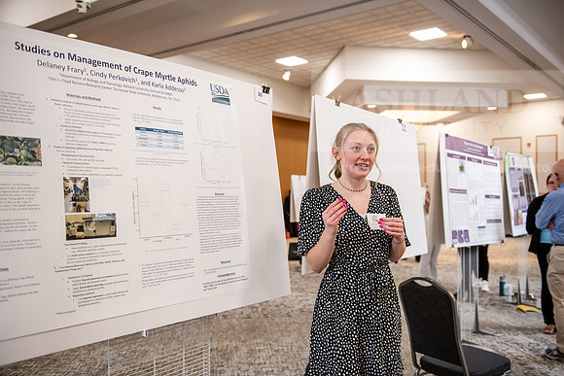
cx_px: 282
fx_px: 548
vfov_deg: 37.9
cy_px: 188
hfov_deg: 54.4
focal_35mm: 35
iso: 2000
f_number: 3.2
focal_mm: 35
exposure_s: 1/160
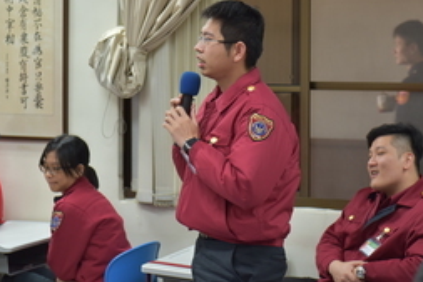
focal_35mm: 95
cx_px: 226
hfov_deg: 21.4
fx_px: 1117
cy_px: 64
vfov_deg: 14.4
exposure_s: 1/60
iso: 400
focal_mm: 60
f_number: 4
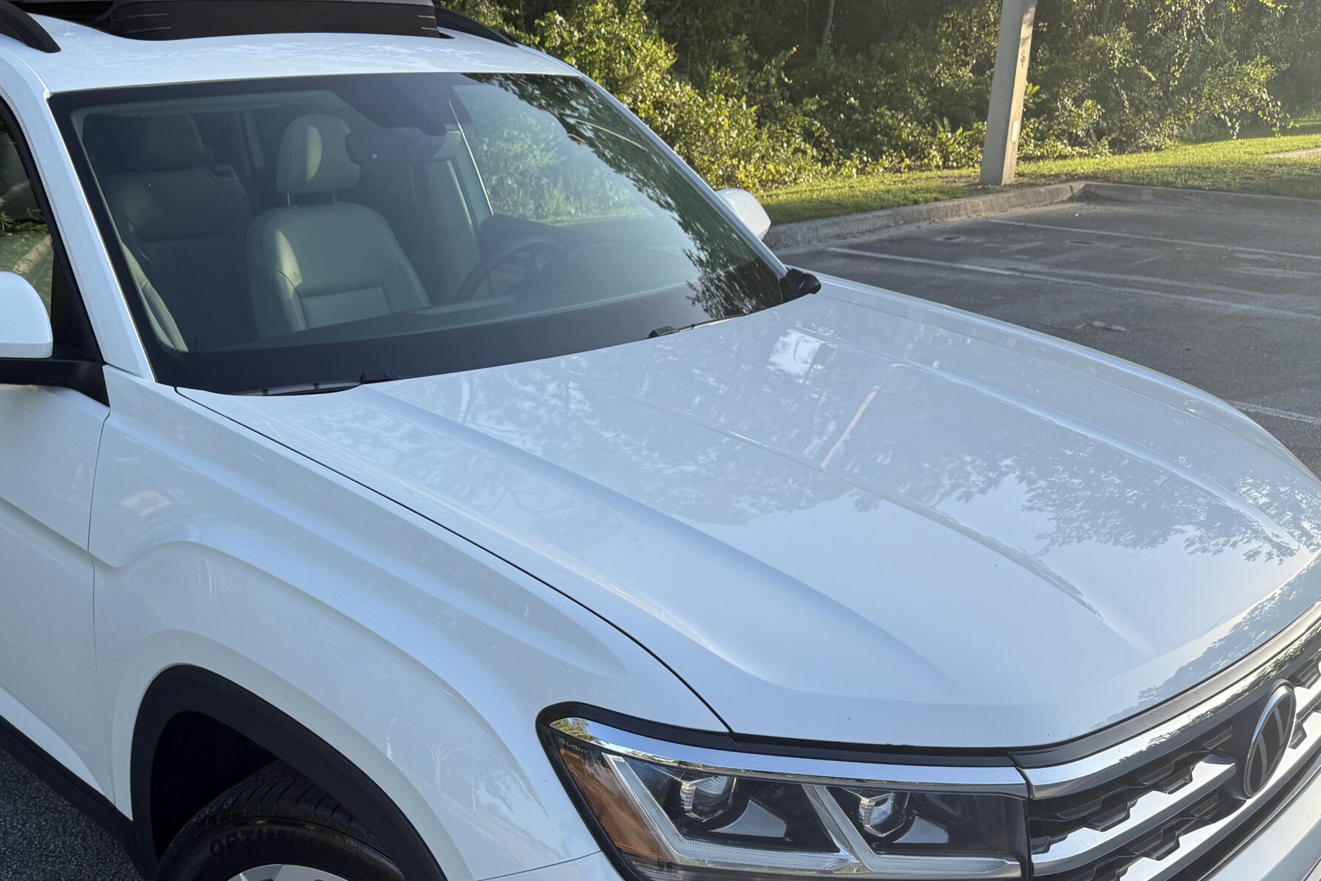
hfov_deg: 52.4
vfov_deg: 36.2
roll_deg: +0.6
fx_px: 1321
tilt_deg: -23.8
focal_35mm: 36
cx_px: 475
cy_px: 637
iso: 80
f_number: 1.78
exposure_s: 1/1106
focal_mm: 6.76
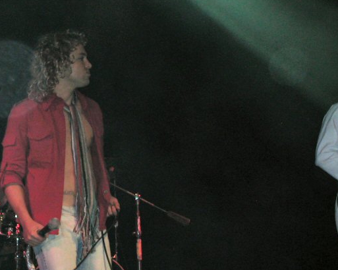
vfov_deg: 14.5
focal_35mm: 106
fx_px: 1060
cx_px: 154
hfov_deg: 18.1
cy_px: 153
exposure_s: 1/59.9
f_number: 4.3
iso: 200
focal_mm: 13.3
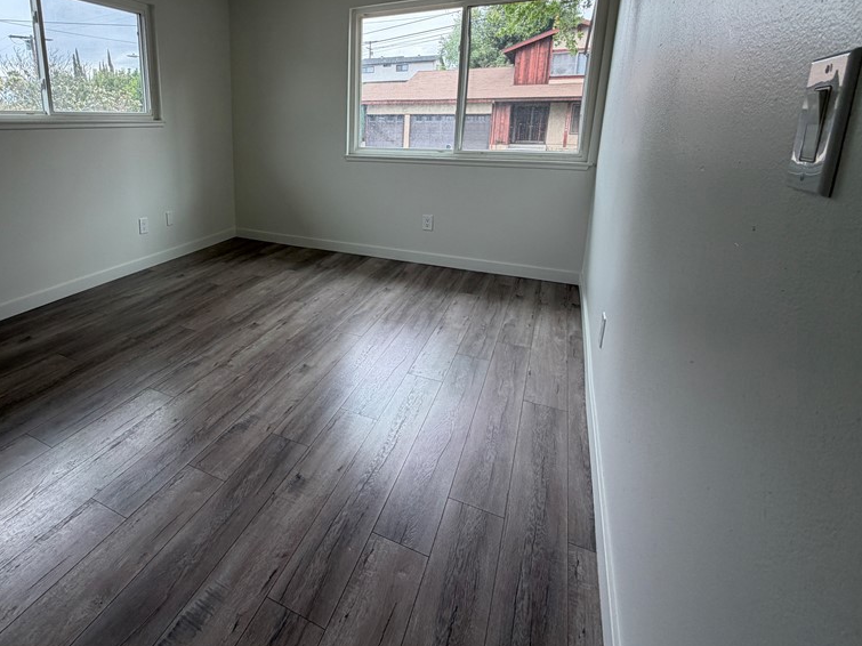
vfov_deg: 67.1
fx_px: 473
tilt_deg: -12.7
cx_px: 304
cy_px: 224
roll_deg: +1.2
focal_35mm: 19
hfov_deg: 82.4
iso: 64
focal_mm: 2.22
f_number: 2.2
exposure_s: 1/121
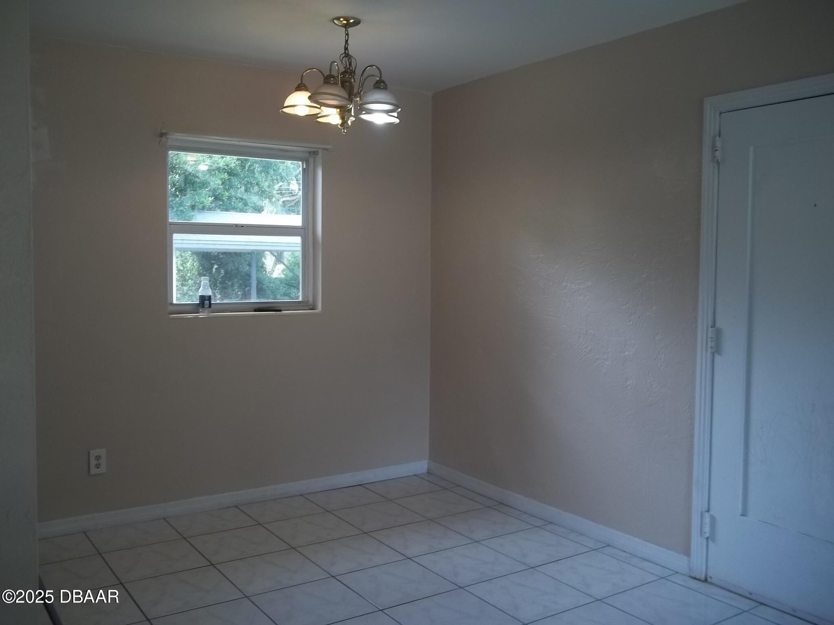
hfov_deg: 56.8
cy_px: 312
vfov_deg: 44.2
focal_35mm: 32
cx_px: 417
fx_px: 771
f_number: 2.9
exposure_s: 1/40
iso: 64
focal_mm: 5.7
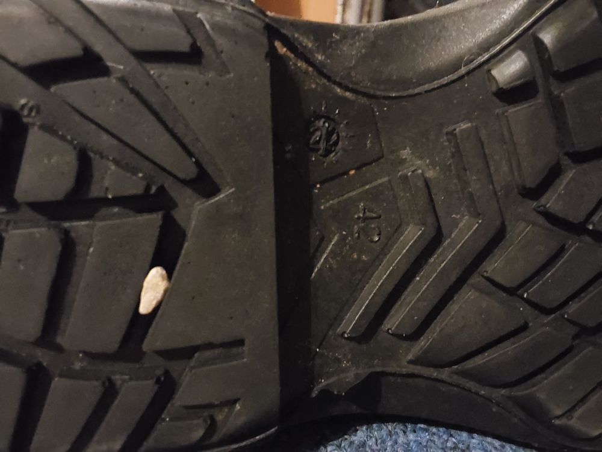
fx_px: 487
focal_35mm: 28
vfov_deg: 49.7
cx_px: 301
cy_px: 226
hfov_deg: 63.4
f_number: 1.9
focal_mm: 2.91
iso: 2000
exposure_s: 1/10
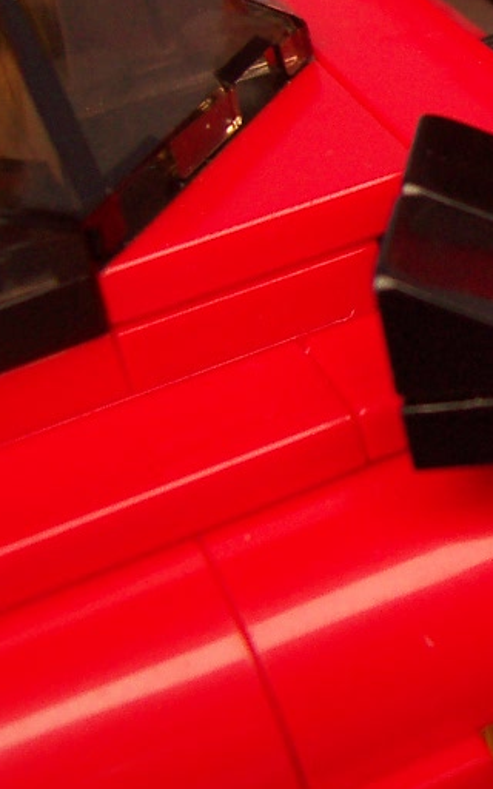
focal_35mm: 92
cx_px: 900
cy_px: 170
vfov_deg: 22.3
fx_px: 1978
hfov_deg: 12.8
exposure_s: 1/180
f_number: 2.8
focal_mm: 5.6
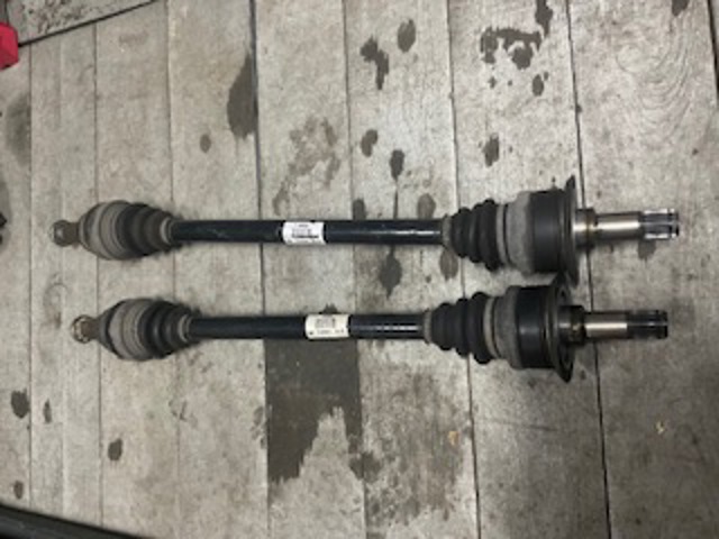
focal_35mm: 29
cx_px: 360
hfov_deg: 61.7
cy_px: 270
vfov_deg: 48.2
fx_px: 602
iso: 400
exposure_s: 1/30
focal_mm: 3
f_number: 1.8
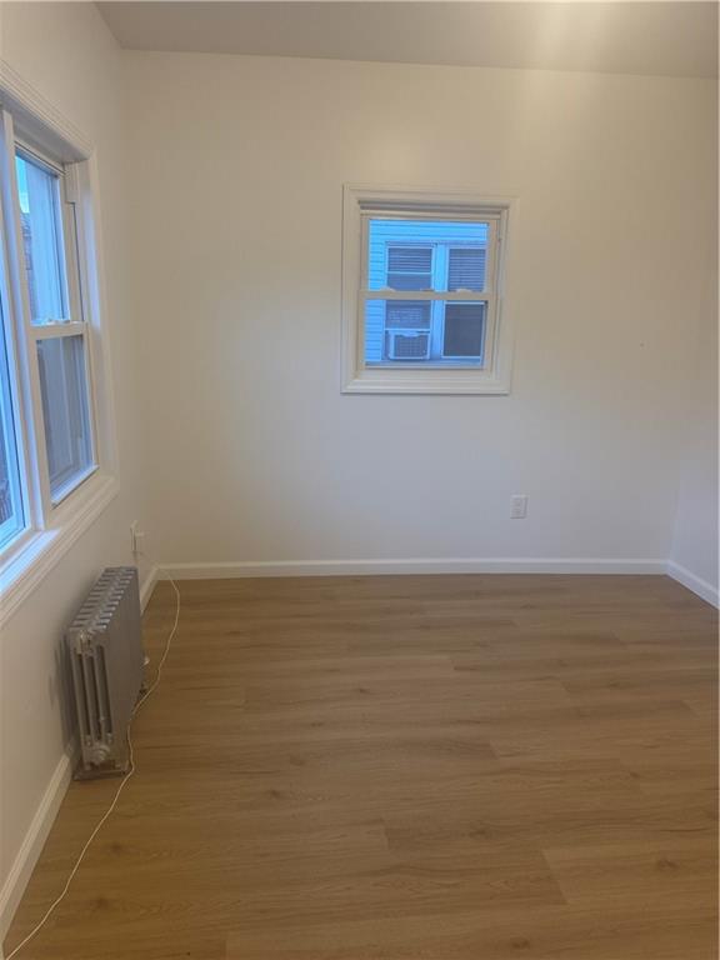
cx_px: 360
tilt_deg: -13.9
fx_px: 666
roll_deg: -0.1
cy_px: 480
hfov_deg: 56.8
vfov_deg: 71.6
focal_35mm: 24
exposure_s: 1/60
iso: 160
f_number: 1.78
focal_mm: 6.76
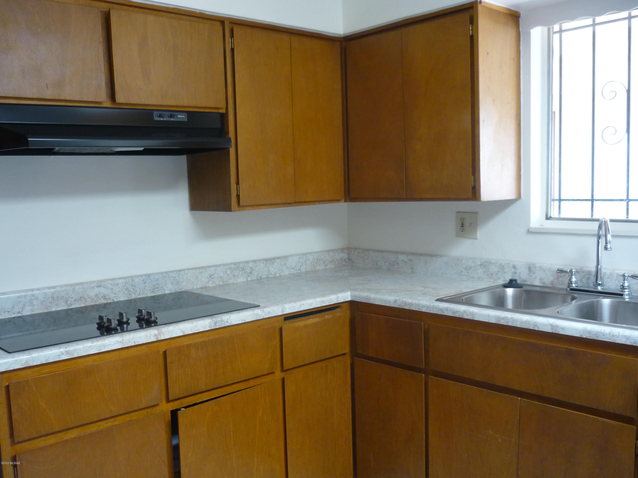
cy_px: 239
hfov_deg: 55.4
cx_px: 319
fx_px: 608
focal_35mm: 33
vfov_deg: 42.9
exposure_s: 1/30
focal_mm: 5.5
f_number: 2.8
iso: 200
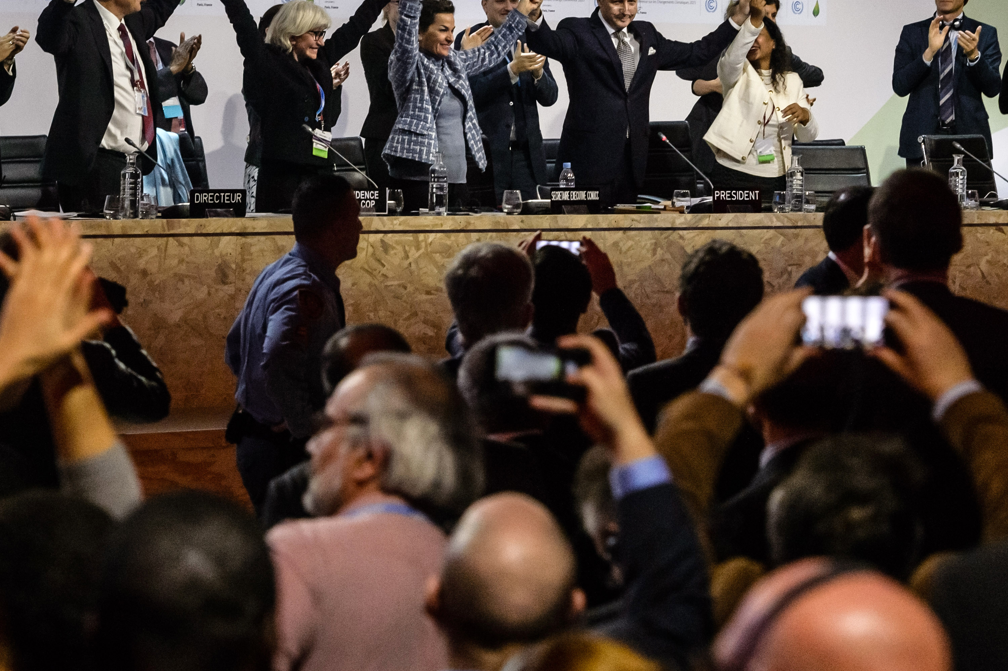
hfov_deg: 11.1
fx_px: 5205
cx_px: 509
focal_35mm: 186
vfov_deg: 7.4
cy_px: 164
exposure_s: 1/500
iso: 4000
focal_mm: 112
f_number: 4.5
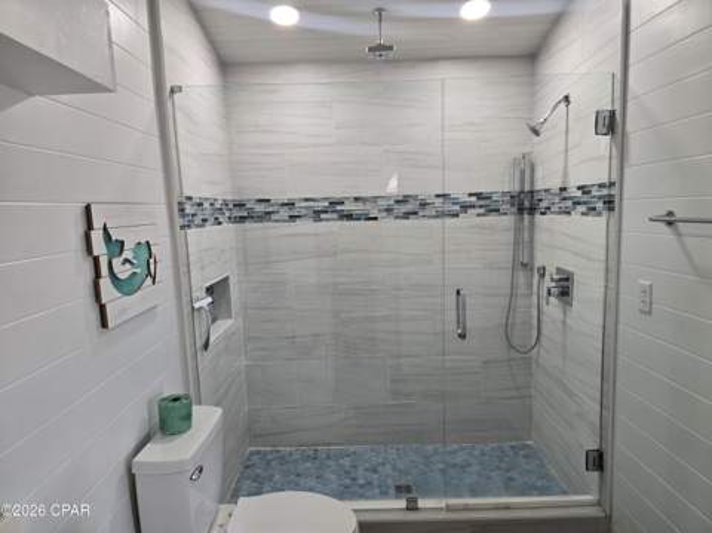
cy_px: 266
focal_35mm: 23
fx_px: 473
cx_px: 356
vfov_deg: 58.8
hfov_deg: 74.0
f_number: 1.7
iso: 125
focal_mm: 6.3
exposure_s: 1/120
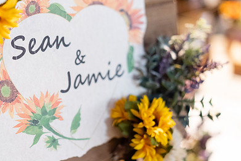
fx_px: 549
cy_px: 78
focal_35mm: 82
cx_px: 75
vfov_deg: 16.7
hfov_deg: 24.6
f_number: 2
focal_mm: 55
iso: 1600
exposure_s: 1/80
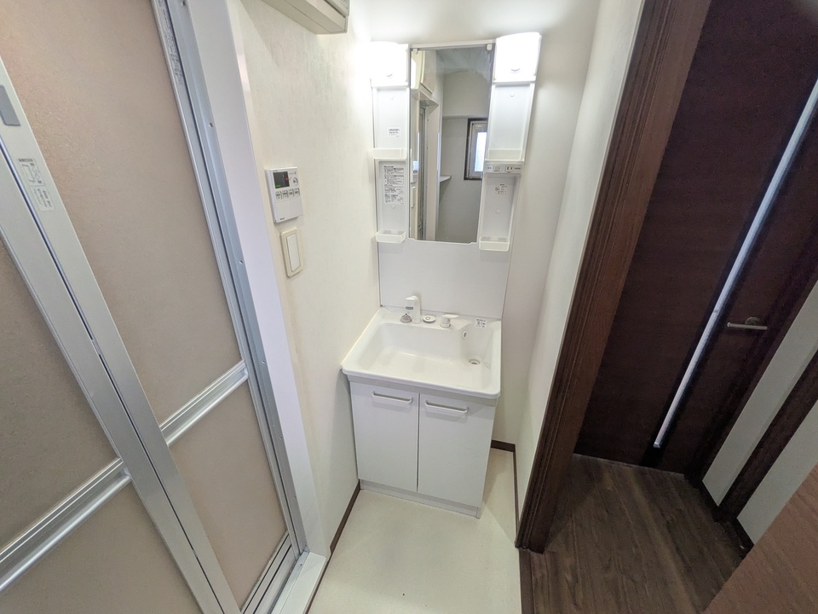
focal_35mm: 14
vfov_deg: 85.7
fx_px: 331
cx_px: 409
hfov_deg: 102.1
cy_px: 307
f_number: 2.2
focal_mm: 1.83
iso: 102
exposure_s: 1/120
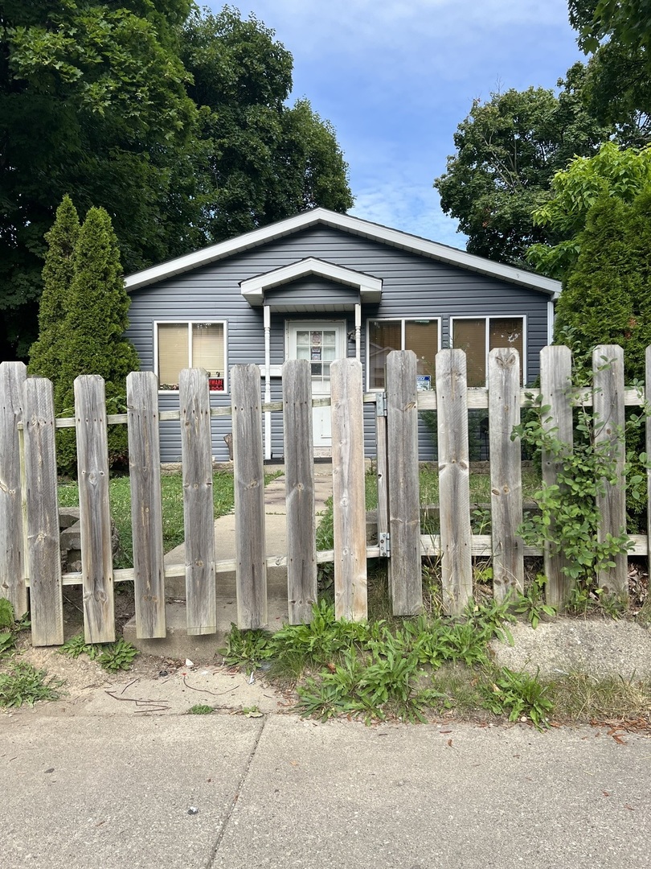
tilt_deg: +2.5
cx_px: 326
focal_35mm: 26
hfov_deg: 53.1
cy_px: 434
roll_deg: -0.3
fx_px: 652
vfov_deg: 67.3
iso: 50
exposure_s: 1/1621
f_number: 1.5
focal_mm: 5.7
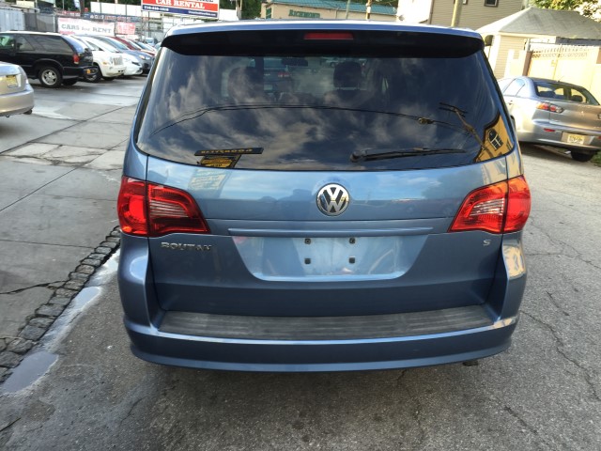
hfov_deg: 61.7
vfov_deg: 48.2
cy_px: 226
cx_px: 300
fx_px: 503
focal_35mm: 29
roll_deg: -4.9
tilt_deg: -15.5
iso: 40
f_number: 2.2
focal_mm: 4.15
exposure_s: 1/120
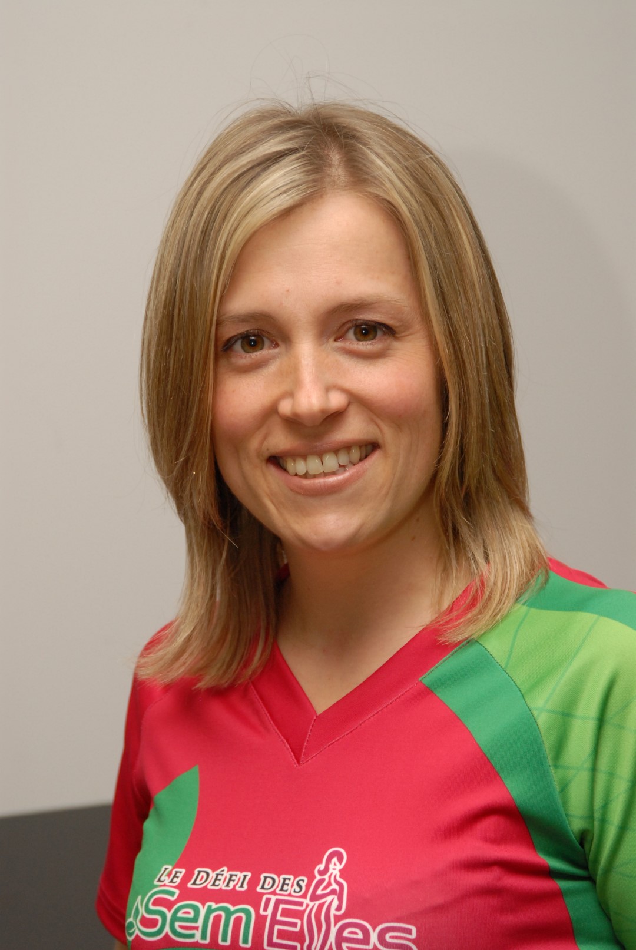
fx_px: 2576
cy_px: 475
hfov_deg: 14.1
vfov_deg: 20.9
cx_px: 318
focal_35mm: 98
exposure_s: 1/100
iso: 500
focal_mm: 65
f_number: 5.6
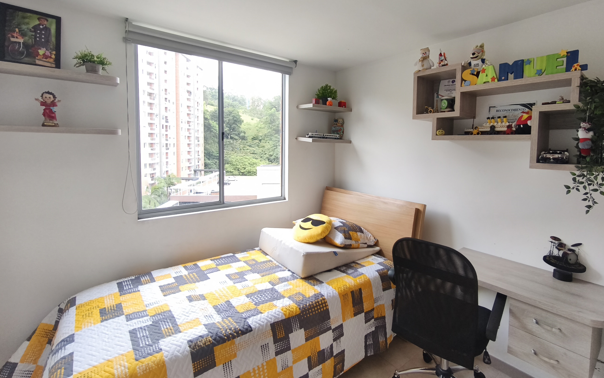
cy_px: 160
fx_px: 296
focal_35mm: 18
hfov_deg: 90.7
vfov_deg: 64.6
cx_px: 338
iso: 100
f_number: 2.2
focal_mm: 1.91
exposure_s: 1/120
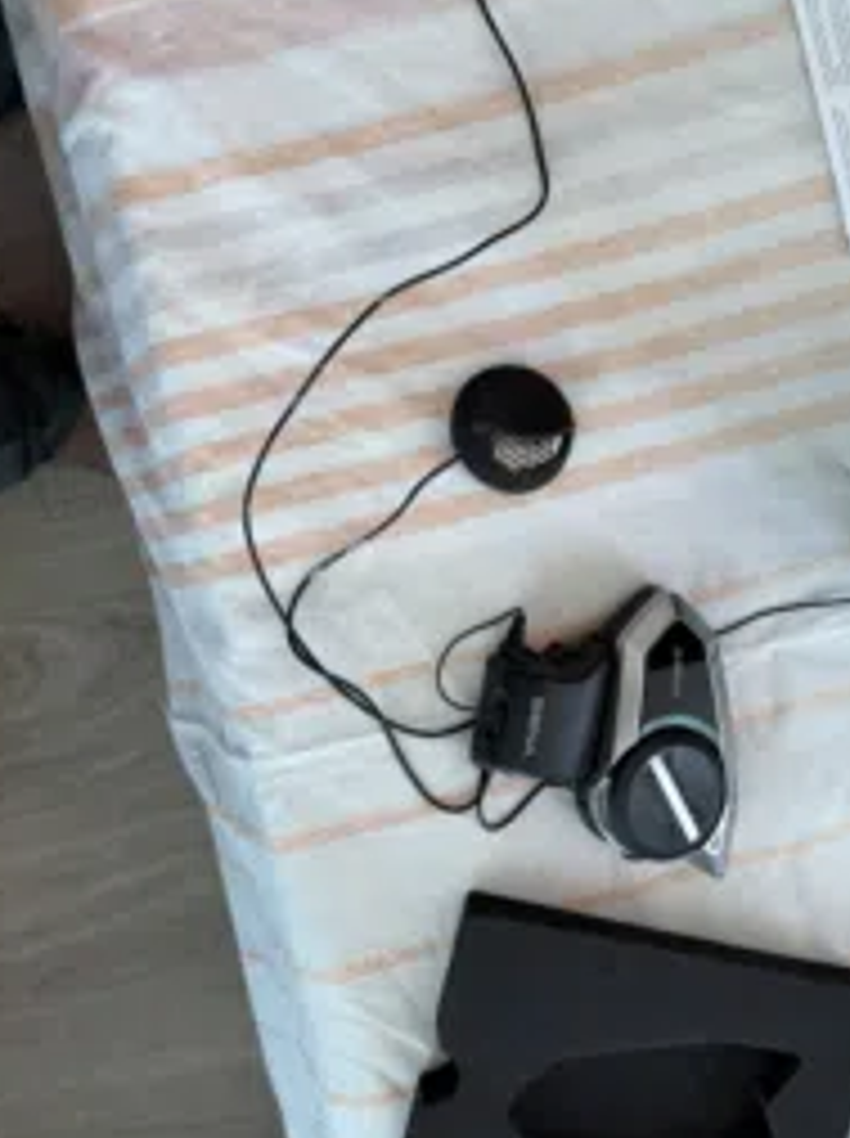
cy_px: 481
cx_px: 553
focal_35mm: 38
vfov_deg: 48.9
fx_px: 1247
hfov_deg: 37.3
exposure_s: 1/83
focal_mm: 6.76
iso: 200
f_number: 1.78
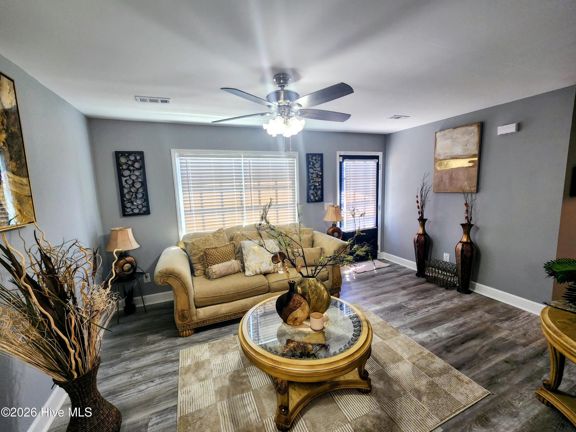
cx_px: 288
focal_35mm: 13
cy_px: 216
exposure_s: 1/60
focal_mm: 2.2
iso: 125
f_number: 2.2
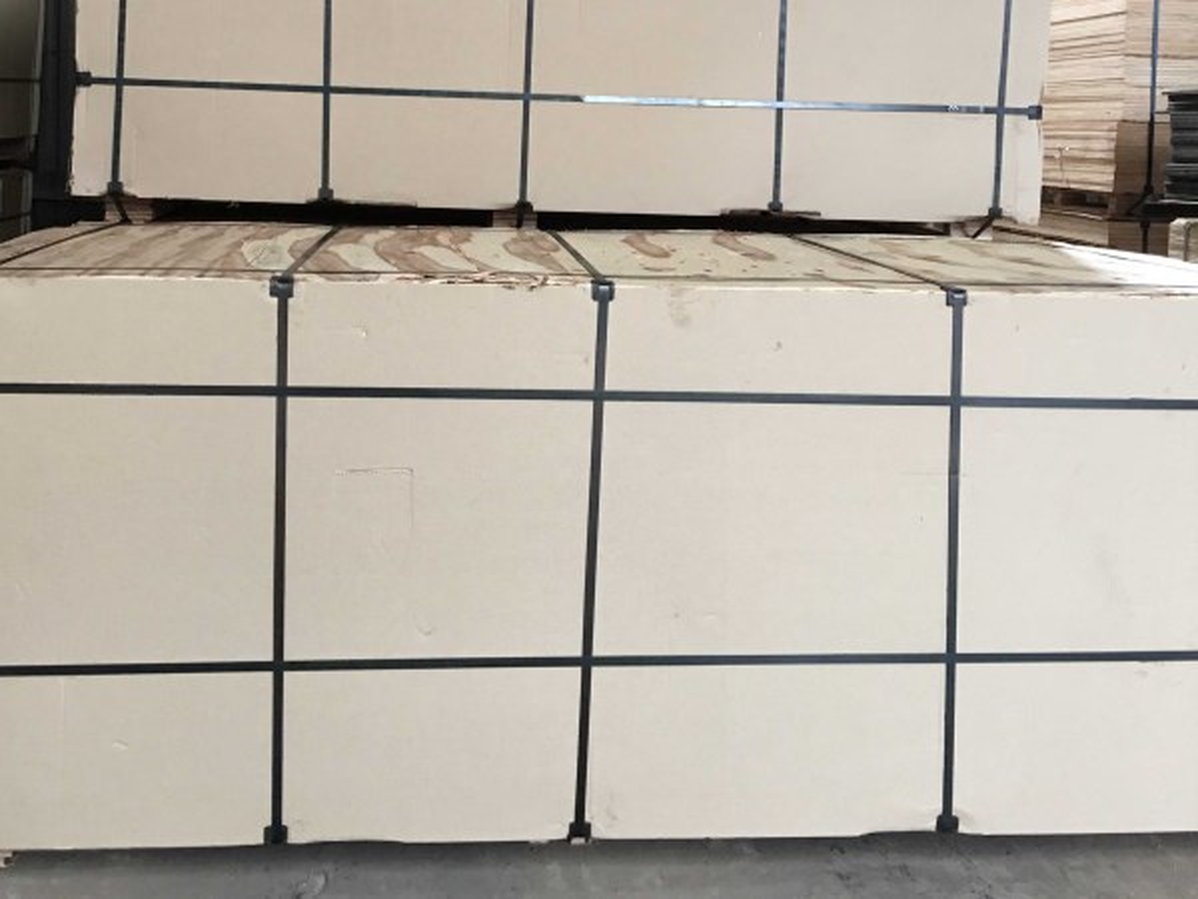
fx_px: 1004
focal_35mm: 29
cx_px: 599
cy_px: 450
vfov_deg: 48.2
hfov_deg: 61.7
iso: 50
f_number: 2.2
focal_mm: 4.15
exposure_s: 1/17
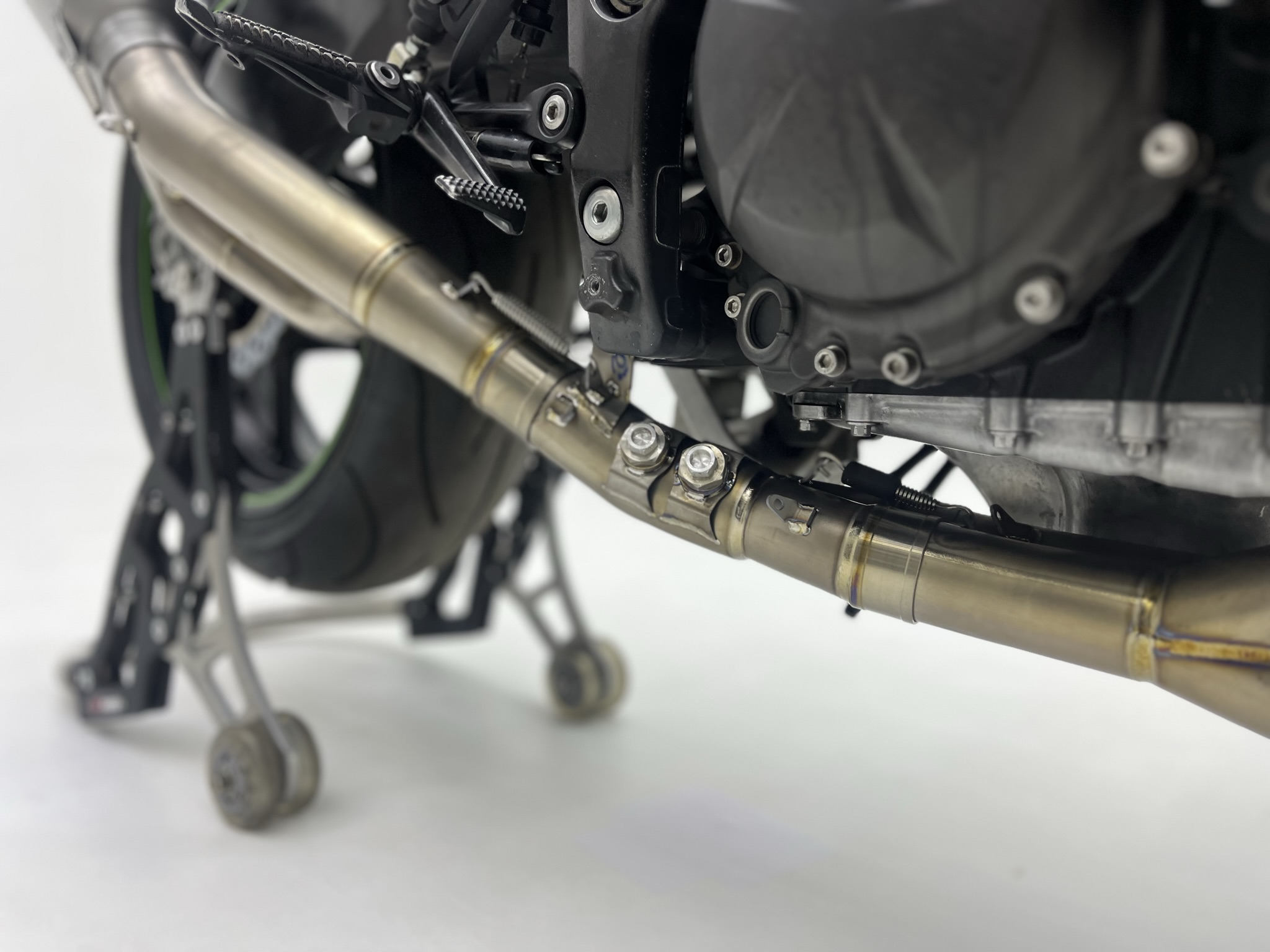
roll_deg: -0.6
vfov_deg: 53.1
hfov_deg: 67.3
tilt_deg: -4.0
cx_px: 635
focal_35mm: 26
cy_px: 476
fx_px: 954
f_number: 1.6
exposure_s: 1/100
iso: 50
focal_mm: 5.1
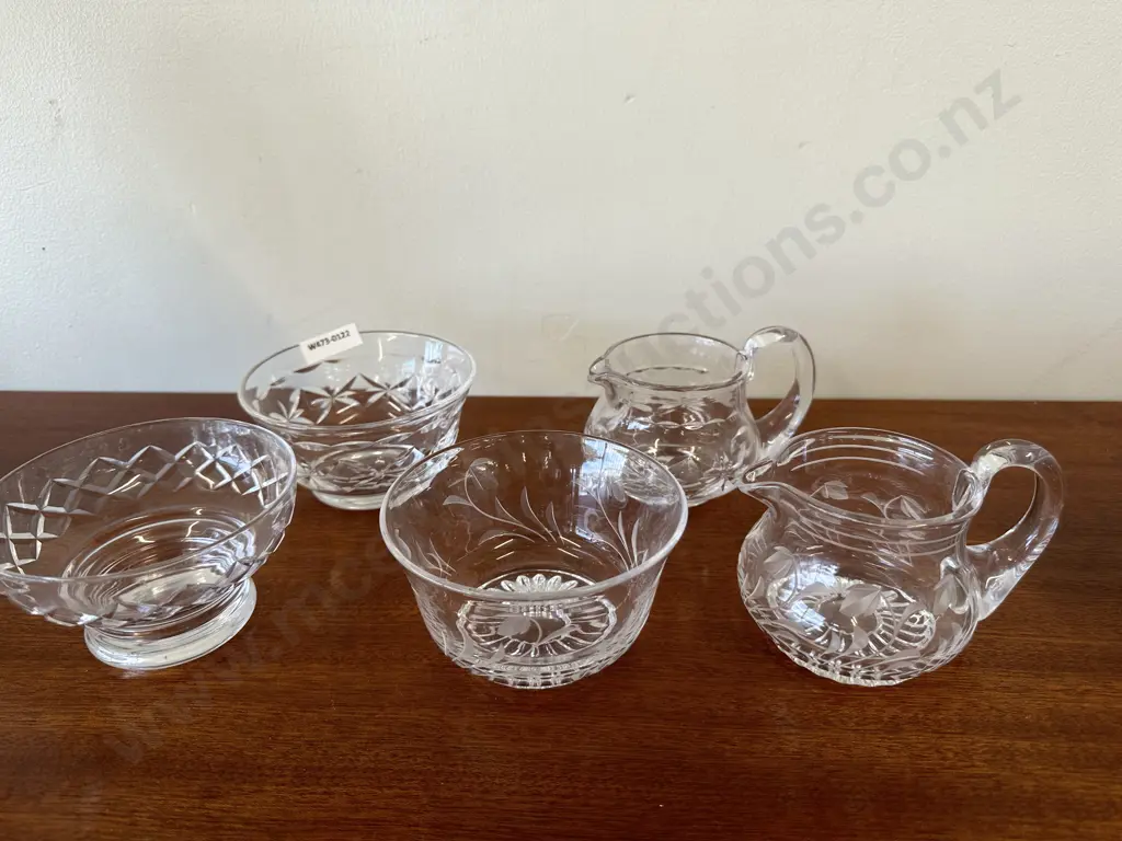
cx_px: 561
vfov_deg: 56.8
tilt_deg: -26.9
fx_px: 778
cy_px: 420
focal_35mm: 24
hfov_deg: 71.6
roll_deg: -0.4
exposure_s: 1/100
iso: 64
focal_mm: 6.86
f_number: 1.78
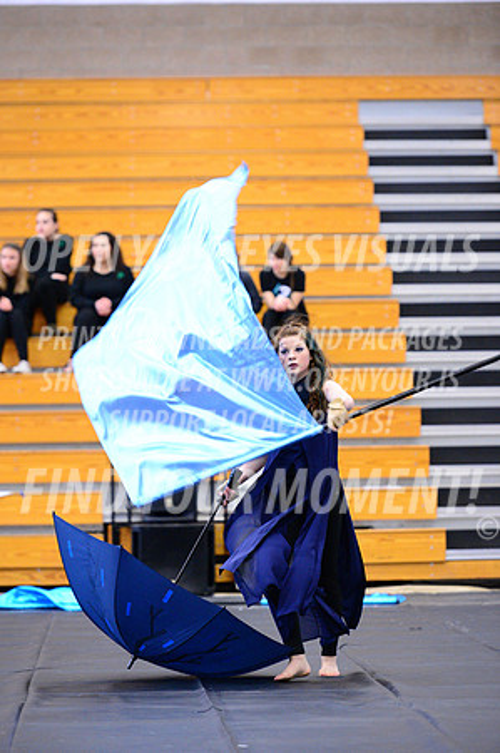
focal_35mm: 150
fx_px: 3132
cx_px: 250
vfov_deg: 13.7
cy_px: 376
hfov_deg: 9.1
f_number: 3.2
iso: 8000
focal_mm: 150
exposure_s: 1/250
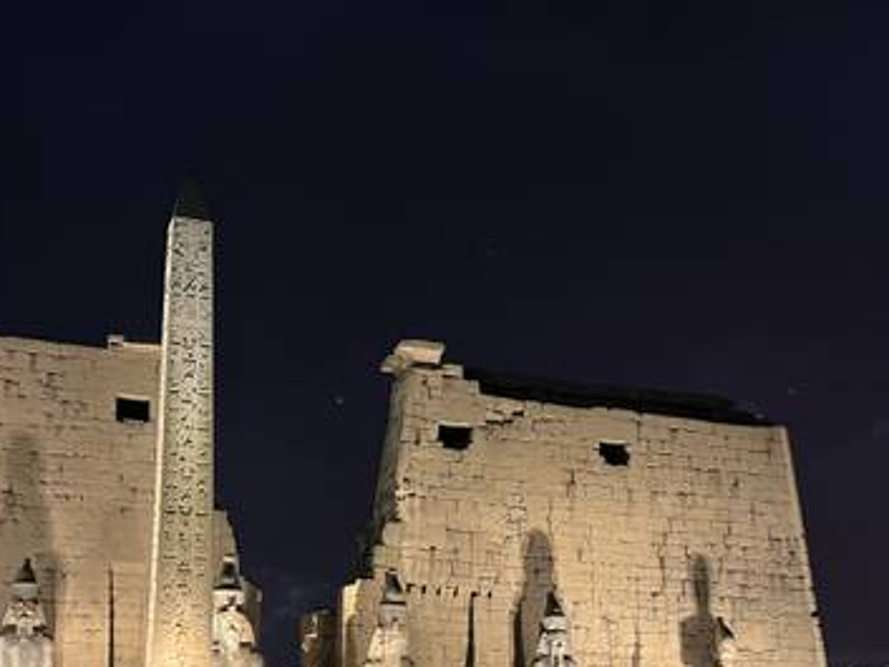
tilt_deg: +4.3
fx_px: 1362
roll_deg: -1.1
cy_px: 637
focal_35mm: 53
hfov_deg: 36.2
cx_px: 466
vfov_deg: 26.3
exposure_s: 1/33
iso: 640
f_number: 1.6
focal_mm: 5.1
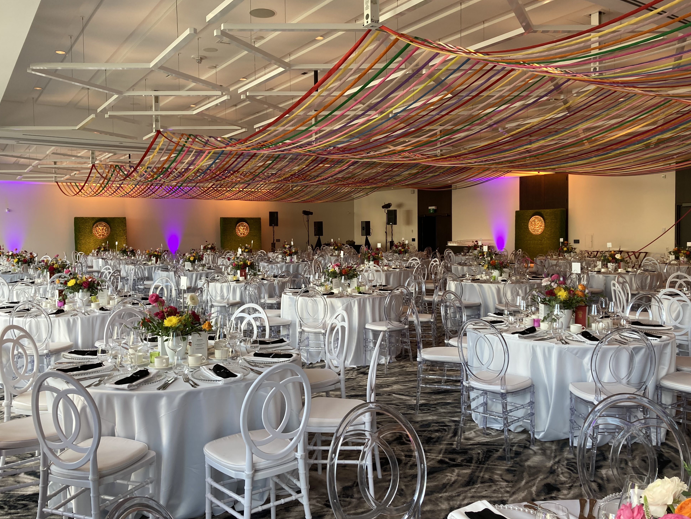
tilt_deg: -2.8
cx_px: 336
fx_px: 579
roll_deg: +0.4
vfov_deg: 48.2
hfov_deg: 61.6
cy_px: 251
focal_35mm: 29
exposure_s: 1/120
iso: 50
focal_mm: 3.99
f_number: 1.8
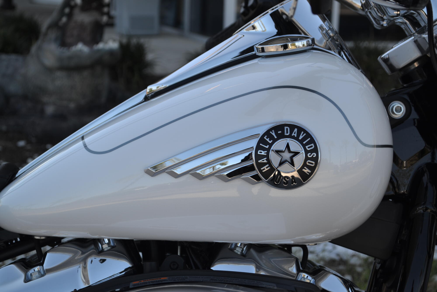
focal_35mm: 68
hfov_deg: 29.9
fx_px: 819
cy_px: 146
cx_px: 218
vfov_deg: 20.2
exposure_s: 1/160
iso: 100
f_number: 6.3
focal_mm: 45
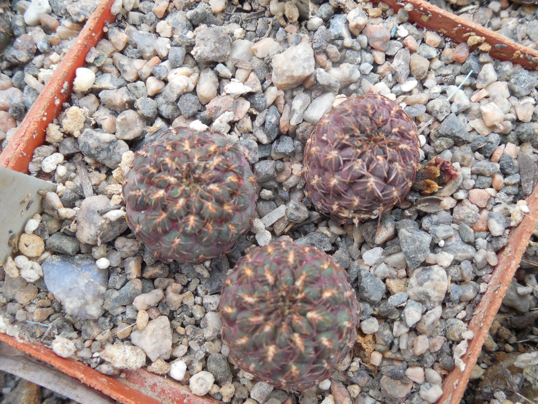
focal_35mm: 32
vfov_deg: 44.2
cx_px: 267
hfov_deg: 56.8
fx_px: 497
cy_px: 206
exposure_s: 1/30
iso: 220
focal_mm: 5.6
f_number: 3.6
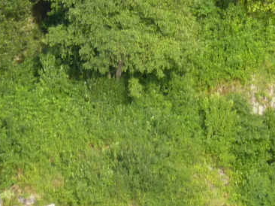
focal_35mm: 599
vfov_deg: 2.5
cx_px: 121
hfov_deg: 3.3
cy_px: -72
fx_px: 4756
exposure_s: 1/200
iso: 160
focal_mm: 22.5
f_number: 4.5
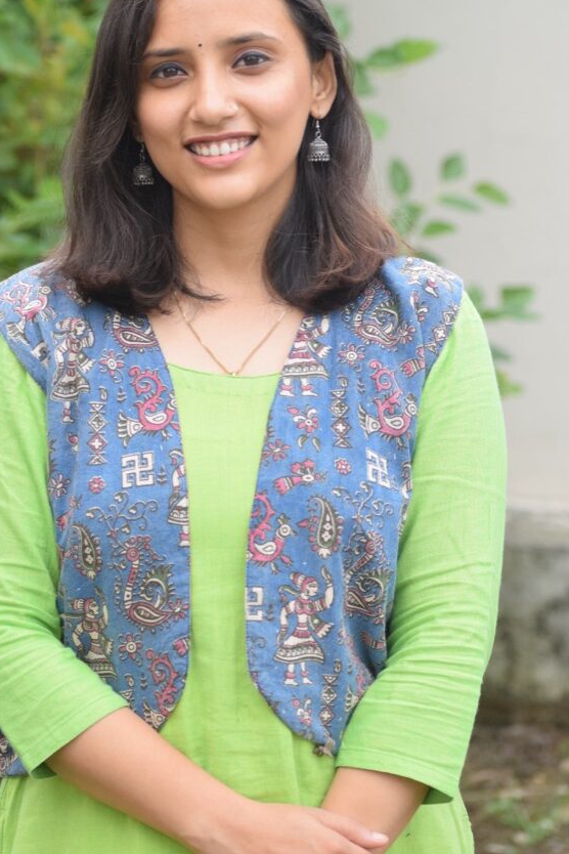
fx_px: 4220
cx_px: 249
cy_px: 337
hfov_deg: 7.7
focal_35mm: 178
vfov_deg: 11.5
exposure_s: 1/640
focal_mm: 90
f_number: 5
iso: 500
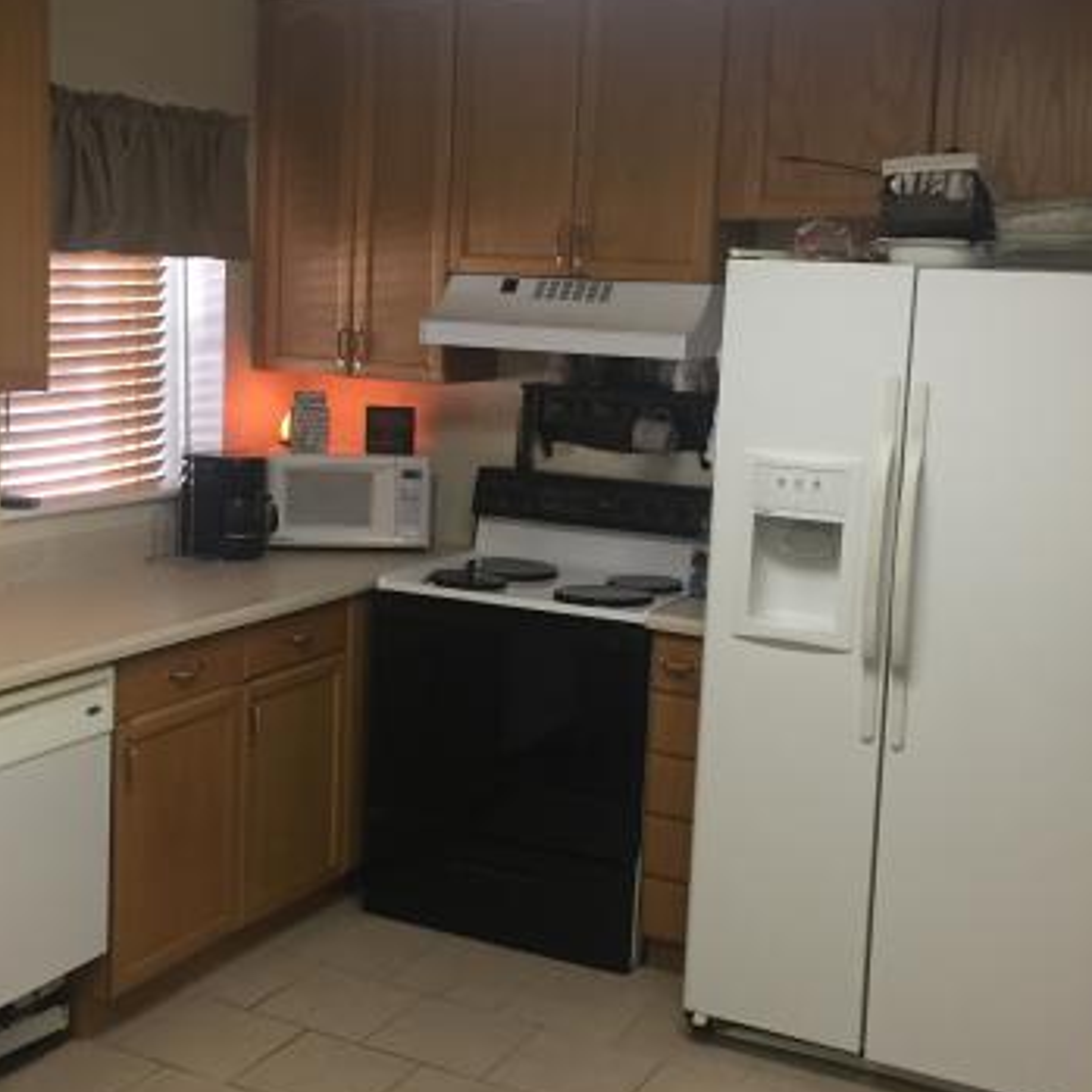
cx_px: 469
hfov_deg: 36.0
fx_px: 1677
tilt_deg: -6.3
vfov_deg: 36.0
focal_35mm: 47
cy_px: 482
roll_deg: -3.5
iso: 125
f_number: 2.2
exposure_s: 1/30
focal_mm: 4.15
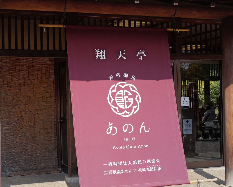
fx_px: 455
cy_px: 92
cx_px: 87
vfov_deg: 23.1
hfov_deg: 28.6
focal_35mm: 66
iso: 100
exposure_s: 1/400
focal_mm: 43
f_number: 4.5
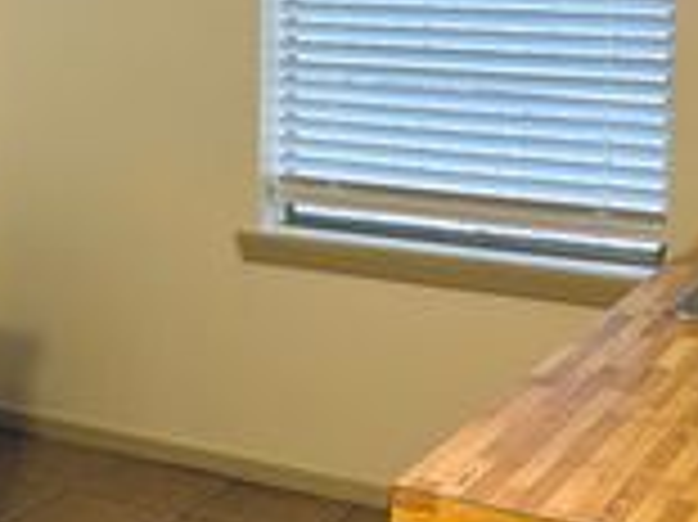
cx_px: -72
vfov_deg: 17.3
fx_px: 1692
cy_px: 47
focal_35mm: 84
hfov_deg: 22.0
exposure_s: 1/60
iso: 100
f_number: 1.6
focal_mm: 5.96
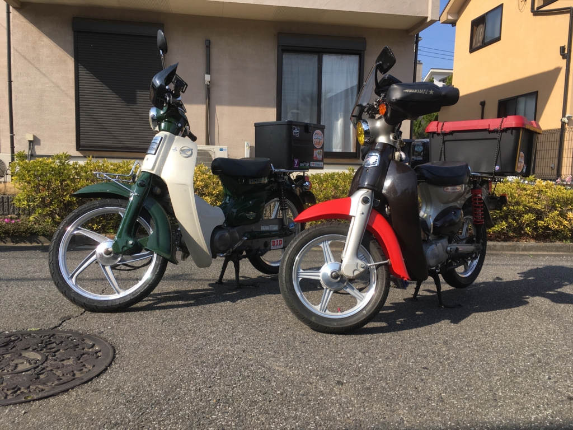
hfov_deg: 61.7
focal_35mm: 29
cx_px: 286
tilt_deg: -5.8
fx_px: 480
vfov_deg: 48.2
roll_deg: -0.5
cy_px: 215
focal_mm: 4.15
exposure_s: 1/916
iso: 25
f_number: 2.2
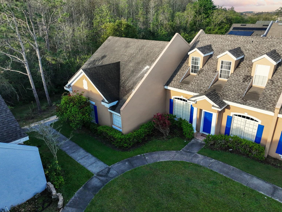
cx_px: 146
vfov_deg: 54.9
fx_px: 204
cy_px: 104
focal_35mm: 25
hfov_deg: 69.4
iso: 760
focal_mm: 12.29
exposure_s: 1/2000
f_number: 2.8
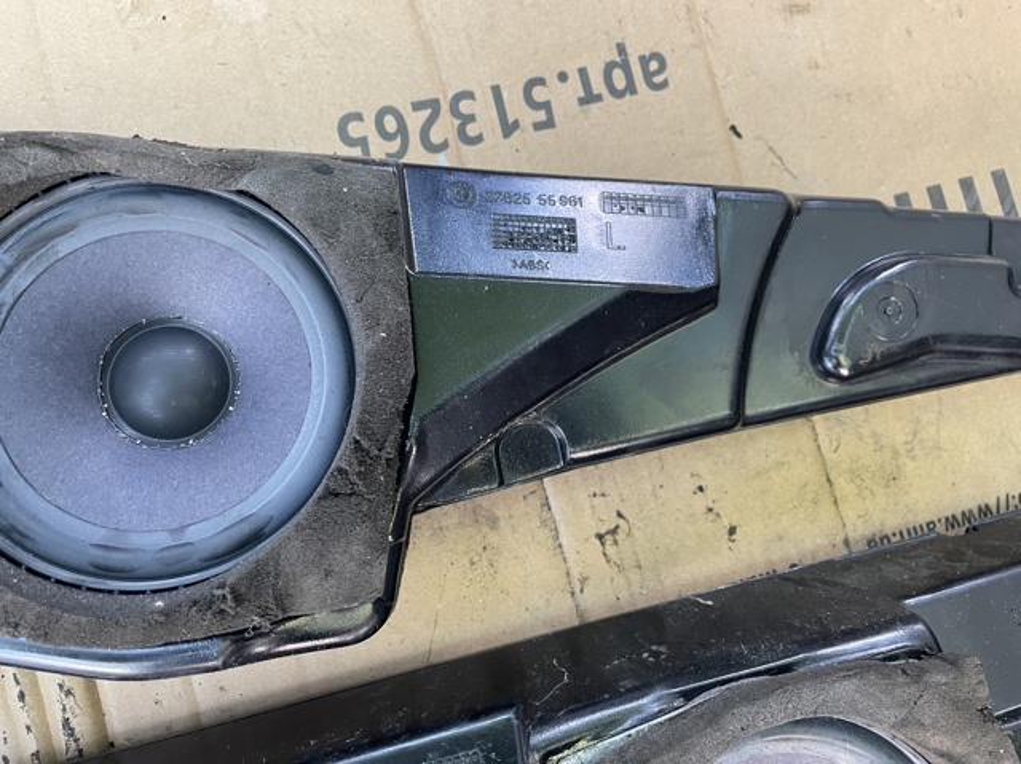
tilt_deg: -76.9
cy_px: 382
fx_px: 766
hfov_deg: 67.3
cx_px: 510
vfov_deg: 53.0
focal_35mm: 26
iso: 200
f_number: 1.6
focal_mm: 4.2
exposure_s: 1/60
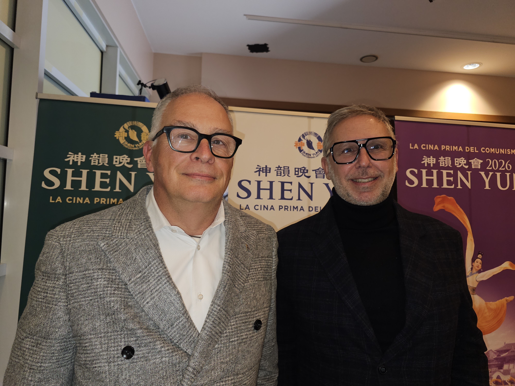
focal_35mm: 23
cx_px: 258
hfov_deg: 73.9
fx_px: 342
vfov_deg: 58.9
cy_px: 193
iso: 100
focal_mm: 6.3
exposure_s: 1/50
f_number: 1.7
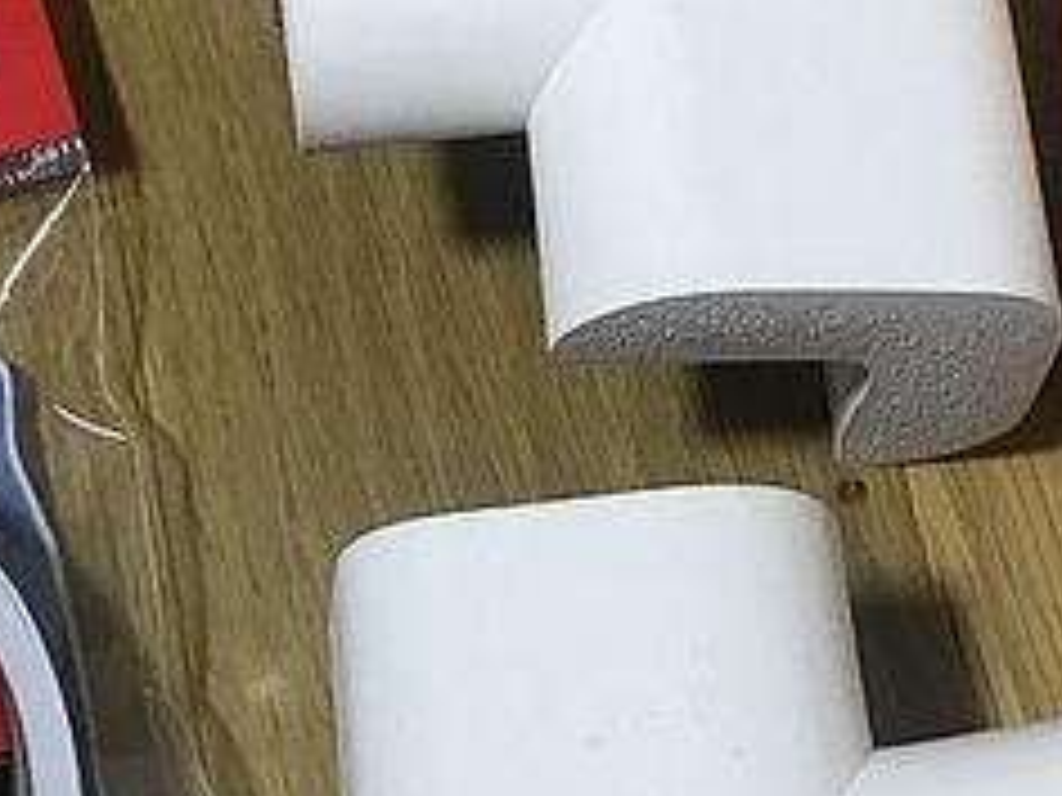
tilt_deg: -64.0
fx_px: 2915
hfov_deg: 20.6
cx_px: 432
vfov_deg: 15.5
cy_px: 256
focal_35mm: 95
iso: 40
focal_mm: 3.99
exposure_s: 1/30
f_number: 1.8
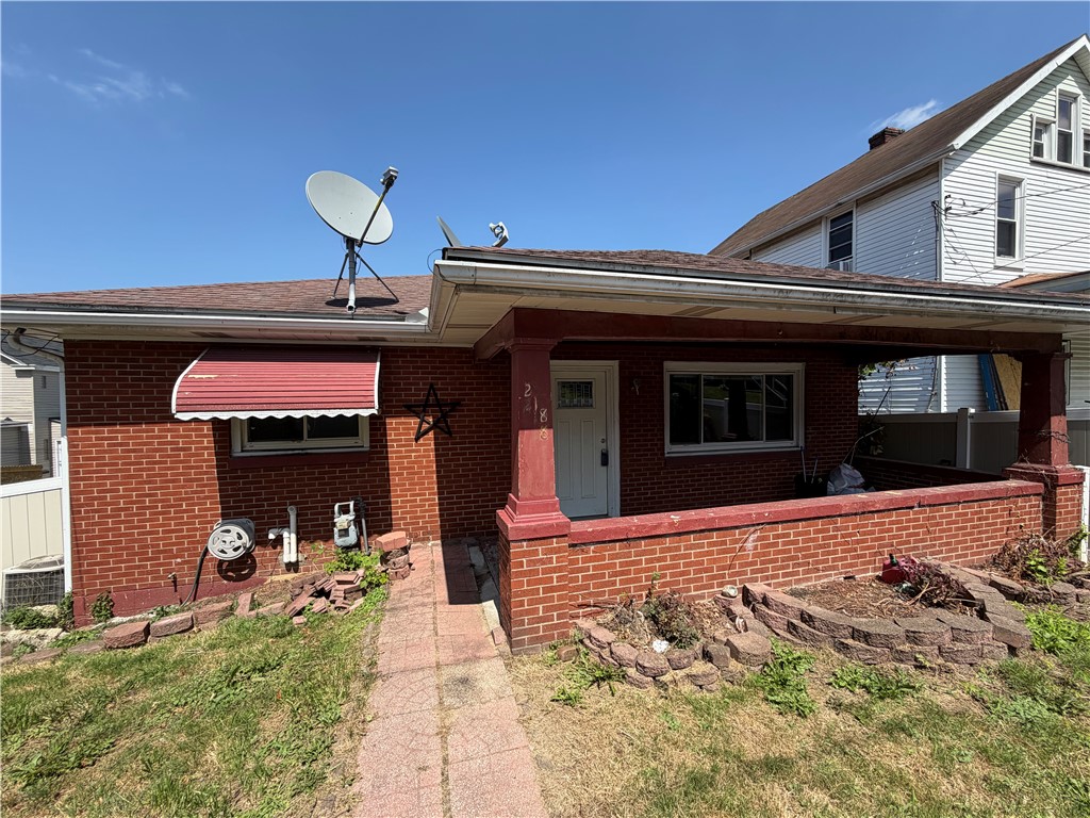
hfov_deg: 102.1
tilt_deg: -1.0
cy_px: 409
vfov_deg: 85.7
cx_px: 545
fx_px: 441
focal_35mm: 14
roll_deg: +0.8
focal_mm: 2.22
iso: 32
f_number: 2.2
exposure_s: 1/770
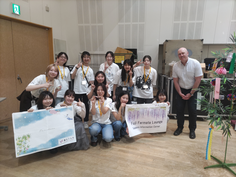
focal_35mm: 26
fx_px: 177
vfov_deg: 53.1
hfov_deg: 67.3
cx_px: 118
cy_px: 88
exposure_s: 1/100
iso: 246
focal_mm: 4.8
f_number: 1.79
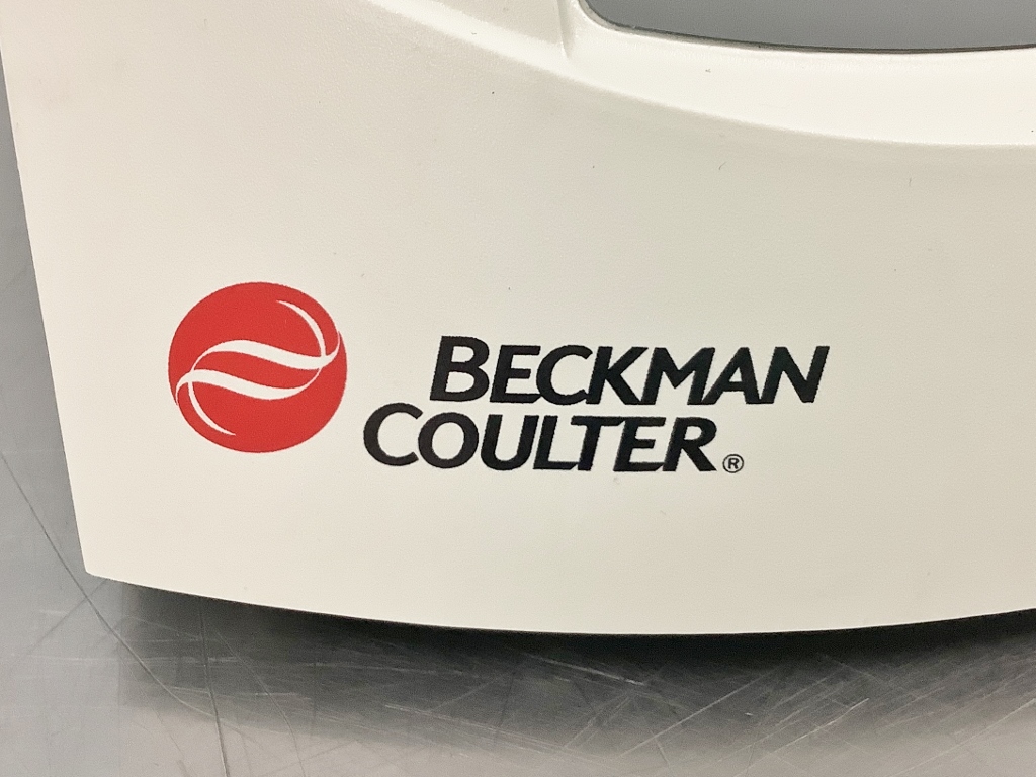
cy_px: 388
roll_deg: -0.1
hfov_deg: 58.4
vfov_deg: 45.4
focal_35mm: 31
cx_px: 518
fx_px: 928
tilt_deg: -41.9
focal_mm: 3.3
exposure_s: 1/60
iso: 125
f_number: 2.4
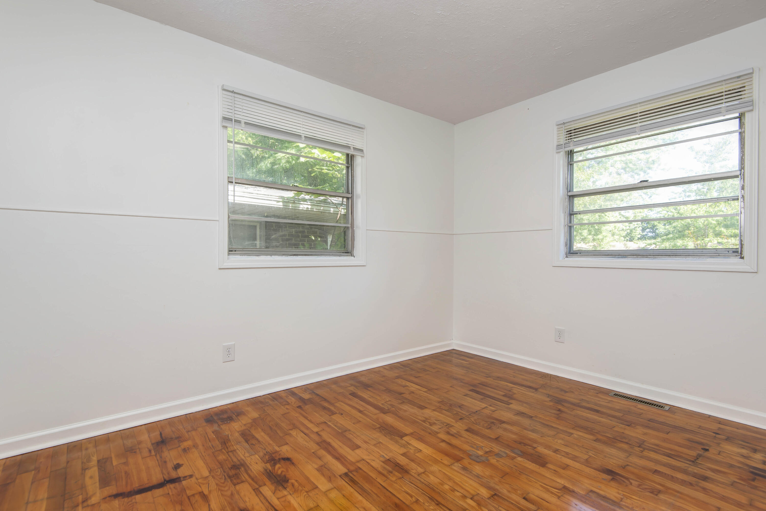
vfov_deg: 73.8
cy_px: 256
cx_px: 383
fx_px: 341
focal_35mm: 16
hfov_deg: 96.7
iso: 280
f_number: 6.7
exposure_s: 1/60
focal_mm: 16
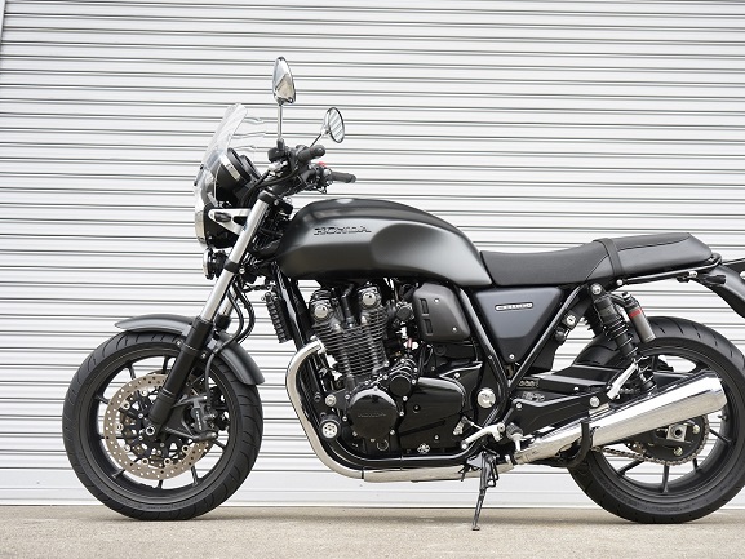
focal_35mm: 40
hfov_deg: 46.6
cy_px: 287
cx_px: 431
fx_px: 861
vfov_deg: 36.0
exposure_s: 1/50
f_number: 5.6
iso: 100
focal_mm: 34
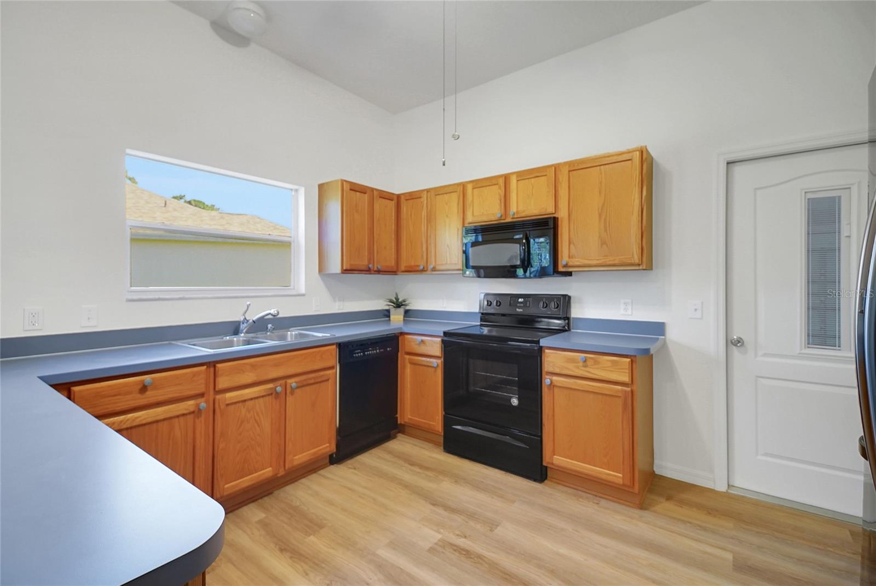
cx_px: 438
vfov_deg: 77.4
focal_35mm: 15
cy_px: 293
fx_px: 365
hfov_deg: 100.4
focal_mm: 10
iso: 500
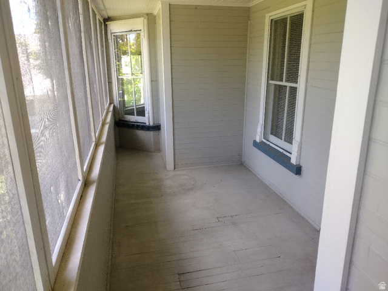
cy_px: 146
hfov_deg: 65.3
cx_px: 194
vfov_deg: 51.4
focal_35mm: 27
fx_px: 303
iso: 148
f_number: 1.7
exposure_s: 1/60
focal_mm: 4.71
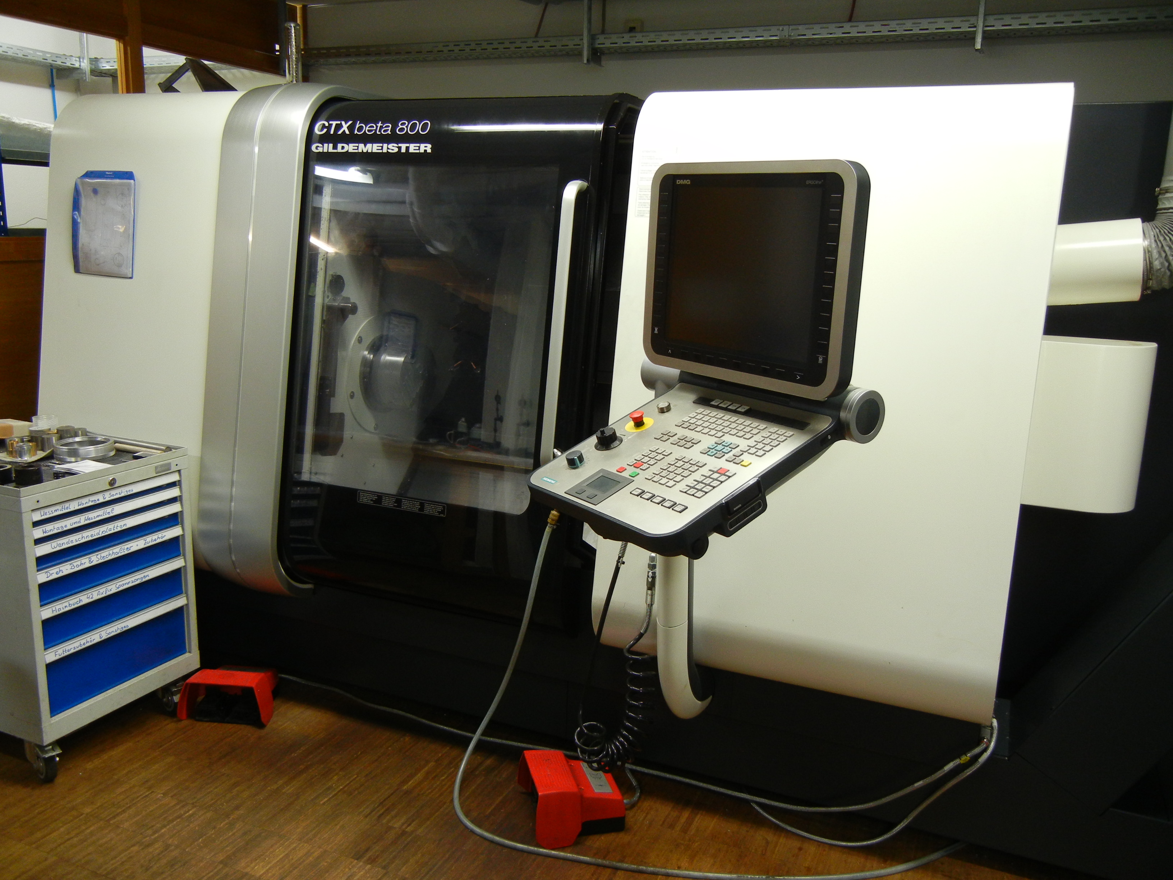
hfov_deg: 60.0
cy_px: 440
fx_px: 1017
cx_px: 586
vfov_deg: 46.8
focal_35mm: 30
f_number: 3.5
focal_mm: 5.4
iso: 211
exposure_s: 1/30
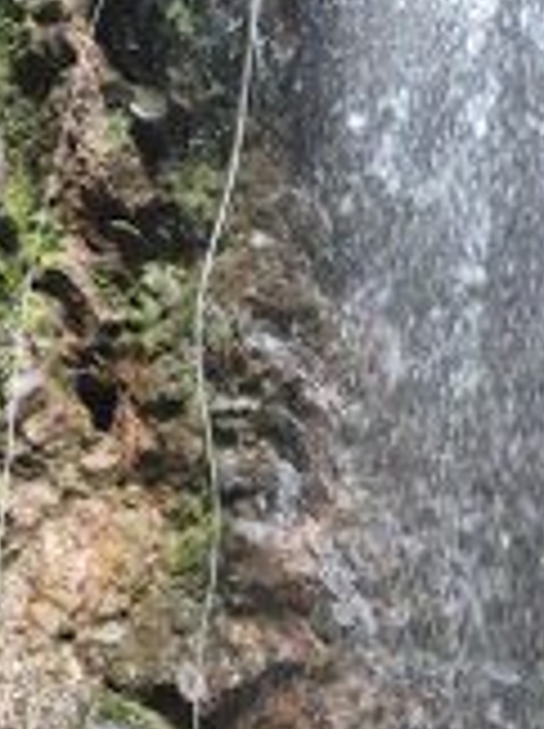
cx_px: 540
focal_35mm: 91
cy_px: 810
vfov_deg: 20.5
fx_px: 1912
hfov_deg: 15.9
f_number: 1.8
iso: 500
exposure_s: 1/120
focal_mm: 5.4
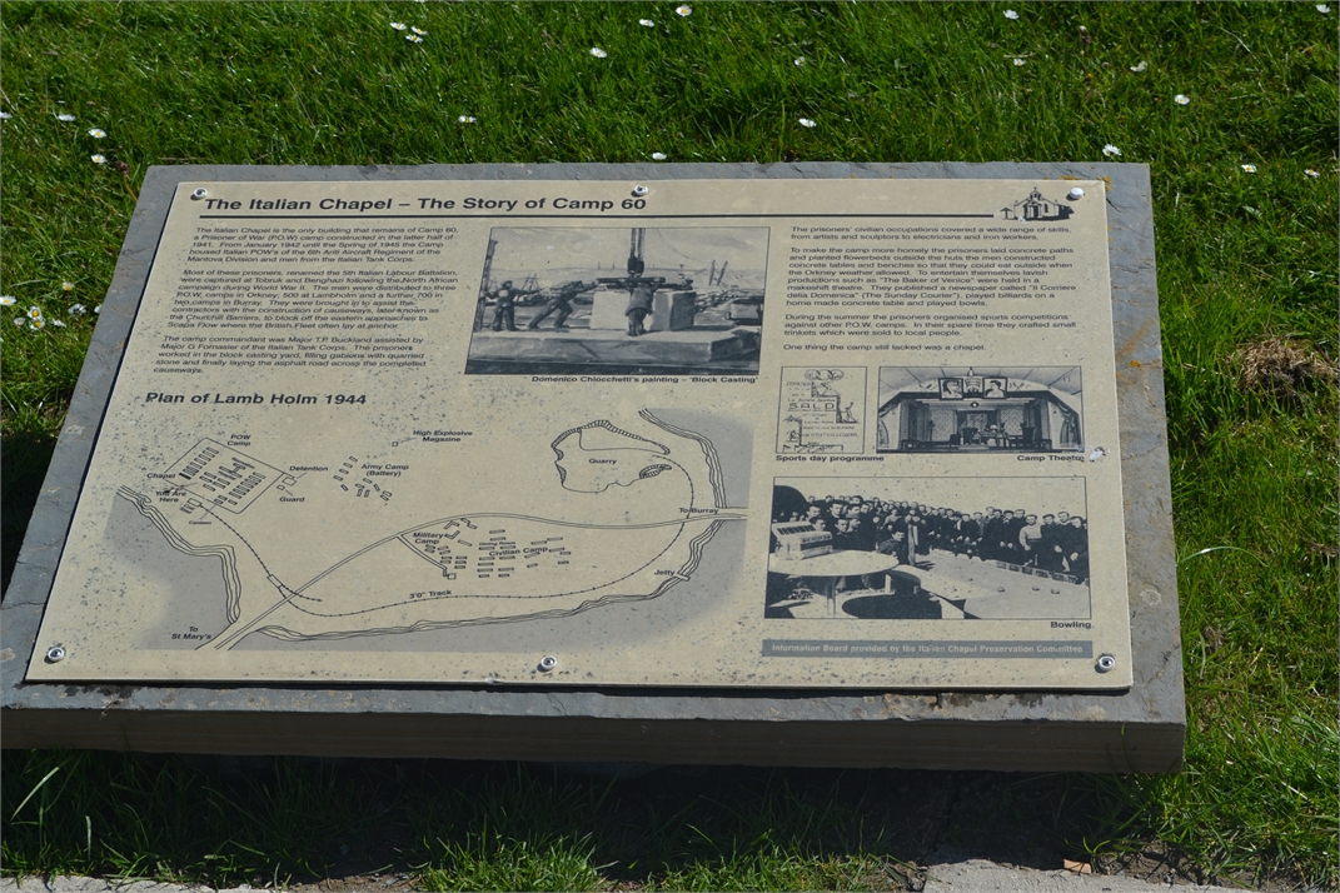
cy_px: 446
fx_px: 3071
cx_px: 670
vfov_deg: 16.6
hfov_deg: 24.6
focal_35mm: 82
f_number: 9
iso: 100
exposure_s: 1/320
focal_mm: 55
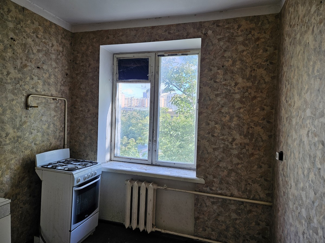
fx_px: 216
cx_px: 162
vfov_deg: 58.9
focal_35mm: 23
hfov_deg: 73.9
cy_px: 122
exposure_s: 1/100
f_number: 1.8
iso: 40
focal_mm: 5.4
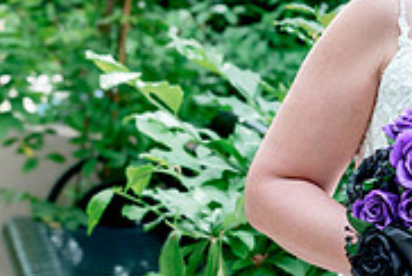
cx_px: 647
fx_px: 1823
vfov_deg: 8.7
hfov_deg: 12.2
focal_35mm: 159
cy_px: 103
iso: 640
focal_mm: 50
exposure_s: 1/640
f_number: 3.5
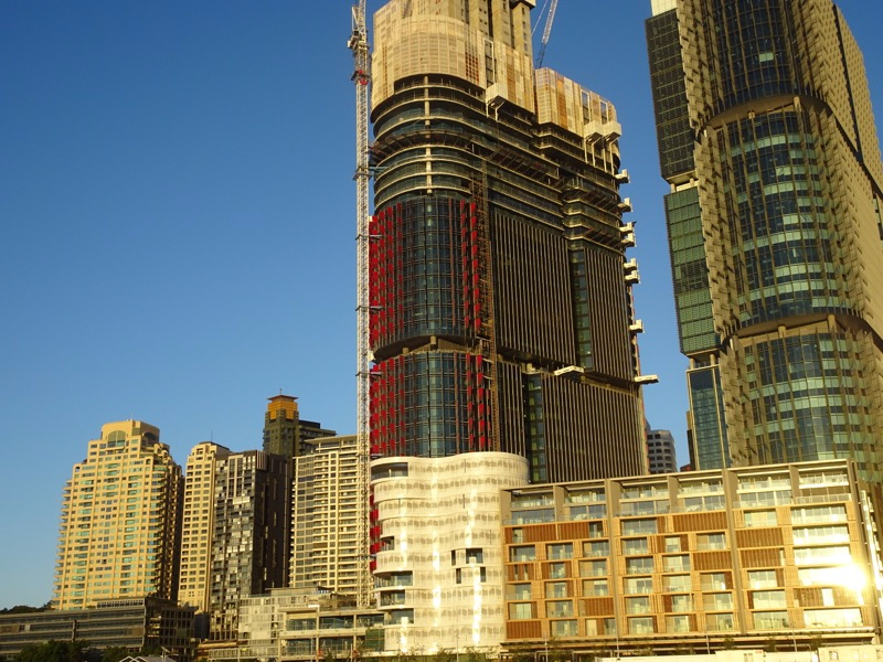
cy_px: 331
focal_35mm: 38
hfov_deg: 49.0
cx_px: 442
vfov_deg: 37.7
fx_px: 969
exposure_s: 1/400
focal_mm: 6.56
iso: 80
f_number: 4
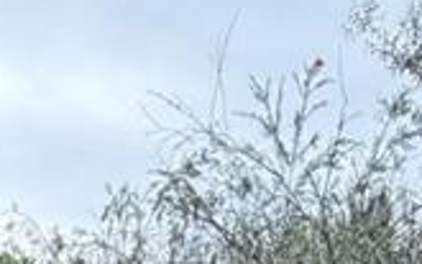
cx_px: 146
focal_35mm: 92
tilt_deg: -9.7
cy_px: 766
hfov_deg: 22.5
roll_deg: -1.3
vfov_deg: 10.5
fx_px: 1058
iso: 50
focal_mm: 2.22
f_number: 2.2
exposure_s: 1/269
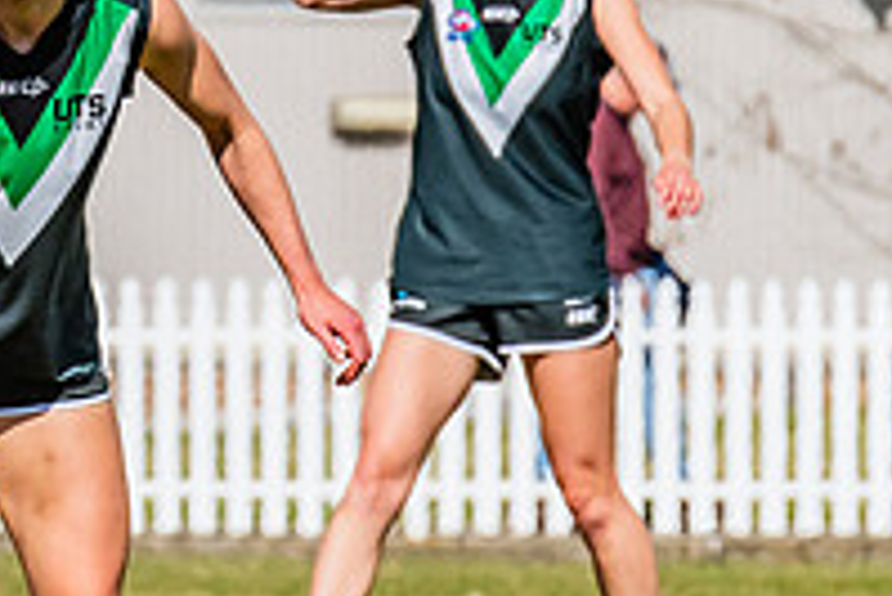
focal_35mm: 1478
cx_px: -350
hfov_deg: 1.4
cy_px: 386
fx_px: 36647
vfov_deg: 0.9
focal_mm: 380
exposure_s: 1/1250
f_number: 14
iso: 800
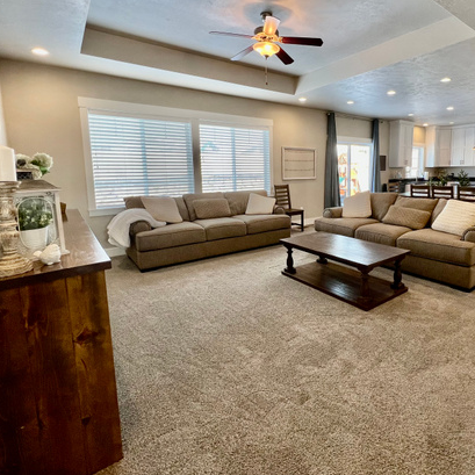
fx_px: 279
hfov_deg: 79.0
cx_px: 301
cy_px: 202
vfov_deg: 80.2
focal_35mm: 18
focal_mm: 1.57
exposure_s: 1/122
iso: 80
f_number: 1.8
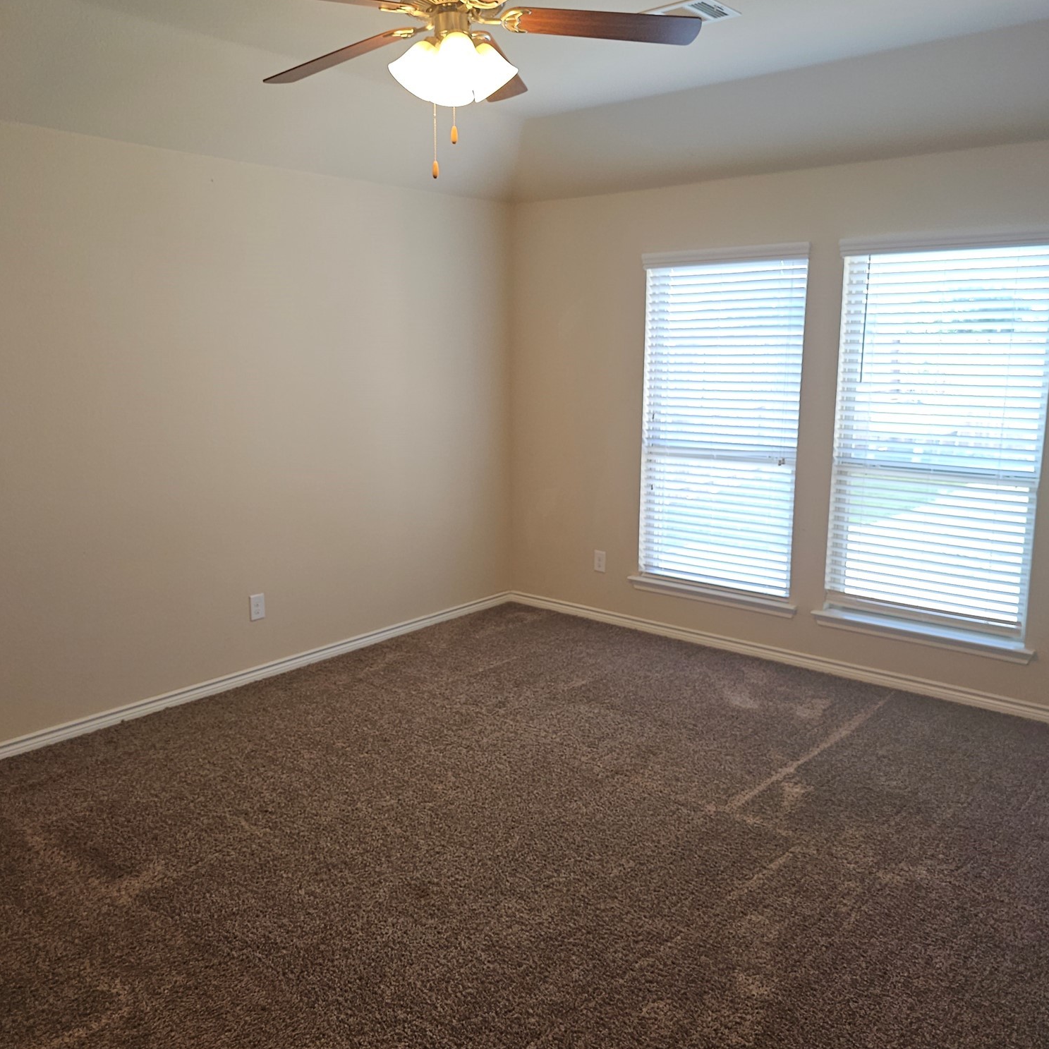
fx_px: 960
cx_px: 495
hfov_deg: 57.3
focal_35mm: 28
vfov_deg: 57.3
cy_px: 514
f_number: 1.7
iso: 50
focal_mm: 6.3
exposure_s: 1/60
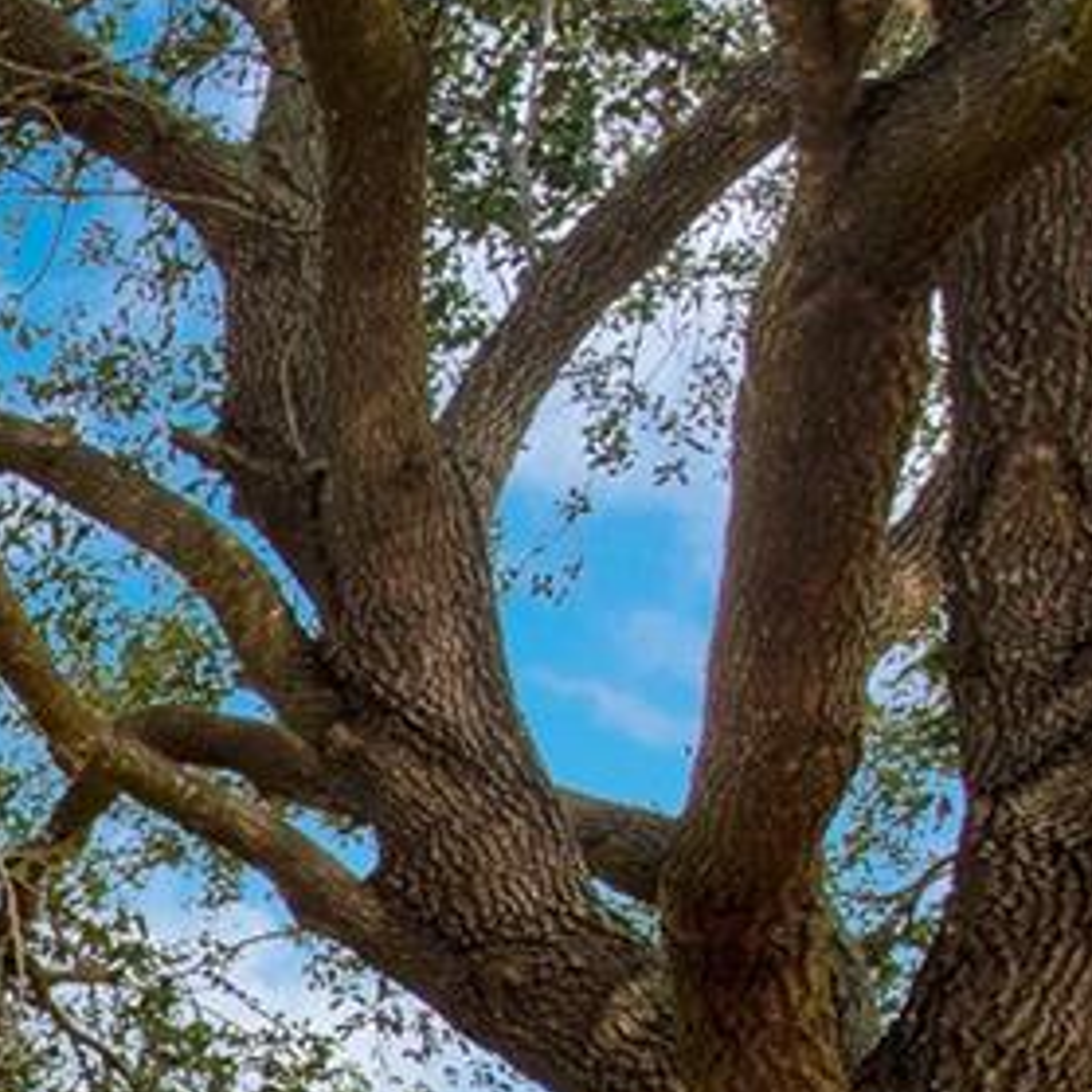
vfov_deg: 20.1
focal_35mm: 78
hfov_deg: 14.6
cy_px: 1476
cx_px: -1515
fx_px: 2784
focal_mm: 16
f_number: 5.6
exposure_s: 1/125
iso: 100
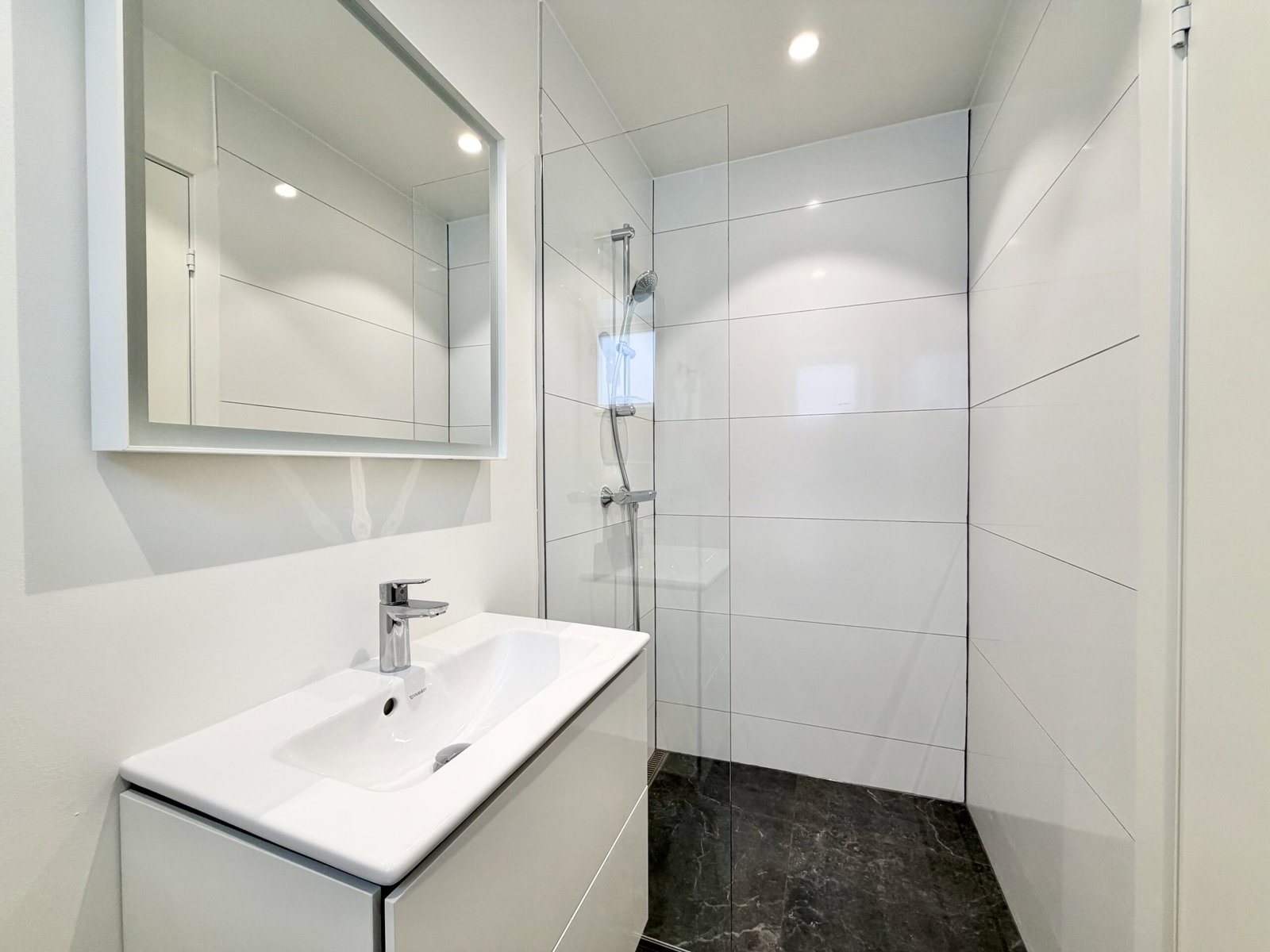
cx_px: 635
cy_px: 476
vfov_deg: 85.7
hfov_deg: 102.1
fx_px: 514
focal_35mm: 14
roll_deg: +0.4
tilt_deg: -0.8
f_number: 2.2
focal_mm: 2.22
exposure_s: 1/100
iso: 125
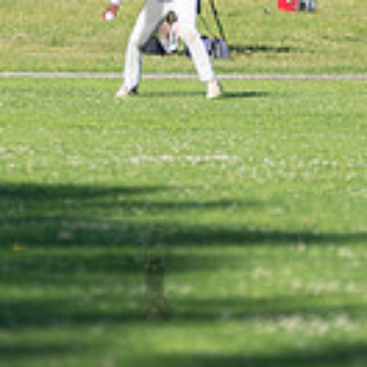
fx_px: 8984
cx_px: 153
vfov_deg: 2.3
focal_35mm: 749
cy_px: 1
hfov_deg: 2.3
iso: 200
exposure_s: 1/2500
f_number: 2.8
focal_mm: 200
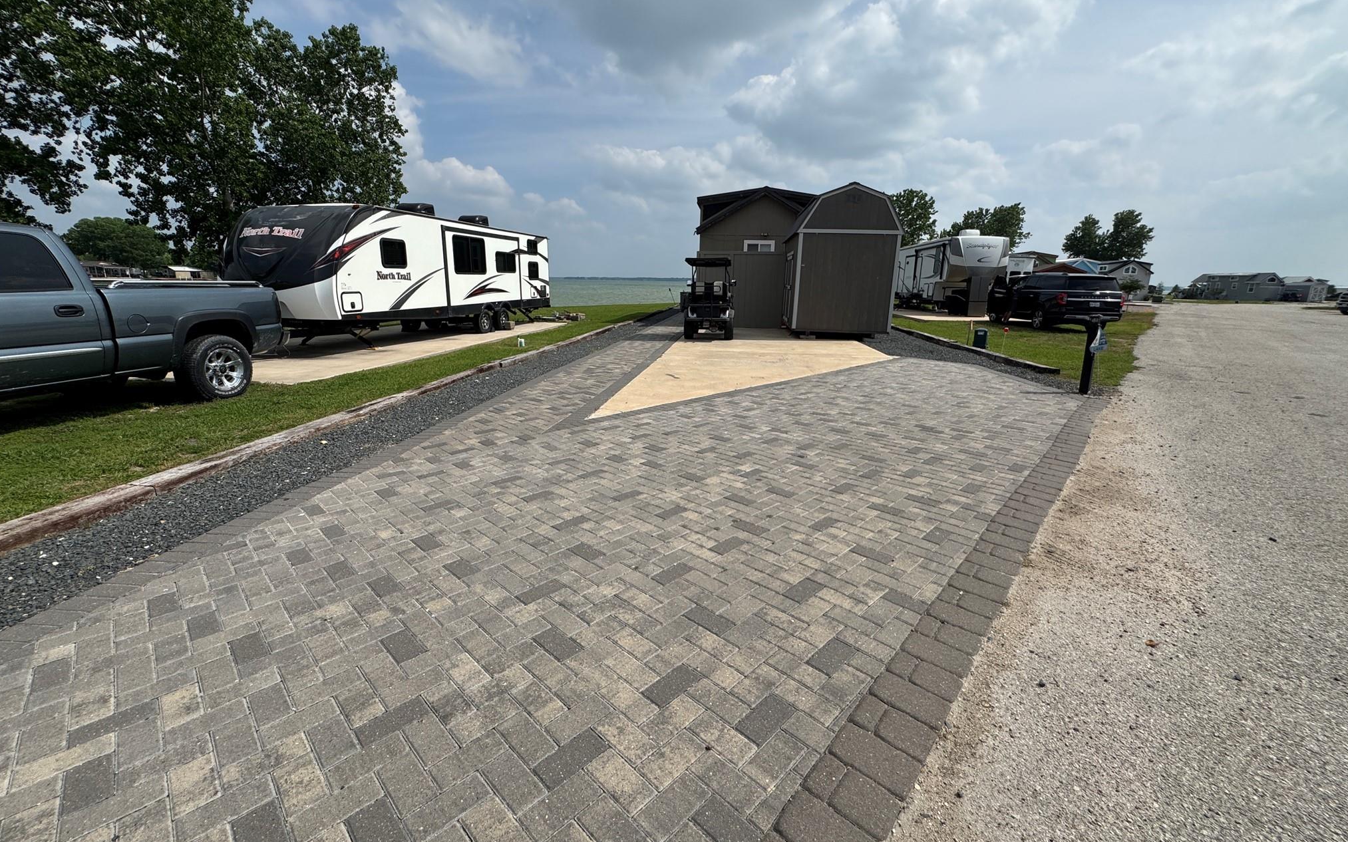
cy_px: 403
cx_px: 676
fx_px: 551
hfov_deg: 101.5
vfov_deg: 74.7
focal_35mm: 15
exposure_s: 1/3247
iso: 50
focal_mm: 2.22
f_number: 2.2
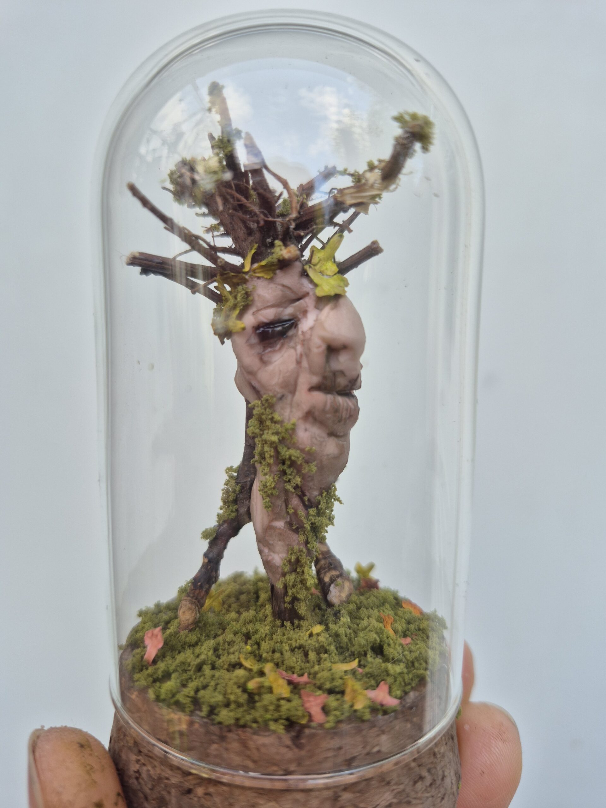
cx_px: 303
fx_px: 537
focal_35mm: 23
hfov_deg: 58.9
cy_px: 404
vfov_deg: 73.9
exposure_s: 1/180
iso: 50
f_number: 1.8
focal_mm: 5.4
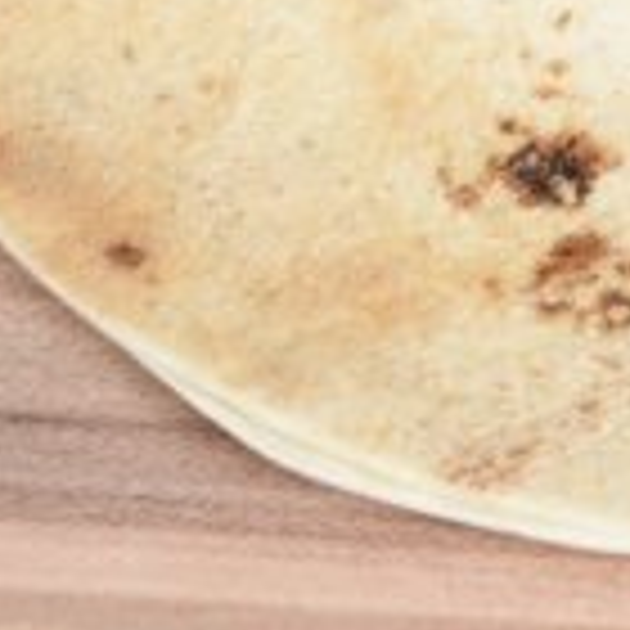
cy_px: -281
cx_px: 760
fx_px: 5045
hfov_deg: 7.1
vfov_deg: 7.0
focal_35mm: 245
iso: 200
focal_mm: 66
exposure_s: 1/160
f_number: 14
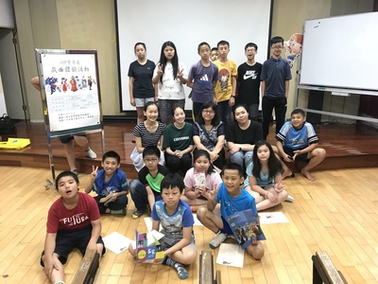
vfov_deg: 49.7
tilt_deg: -15.2
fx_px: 306
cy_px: 142
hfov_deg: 63.4
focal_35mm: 28
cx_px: 189
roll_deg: +1.1
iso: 40
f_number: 1.8
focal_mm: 3.99
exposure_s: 1/15
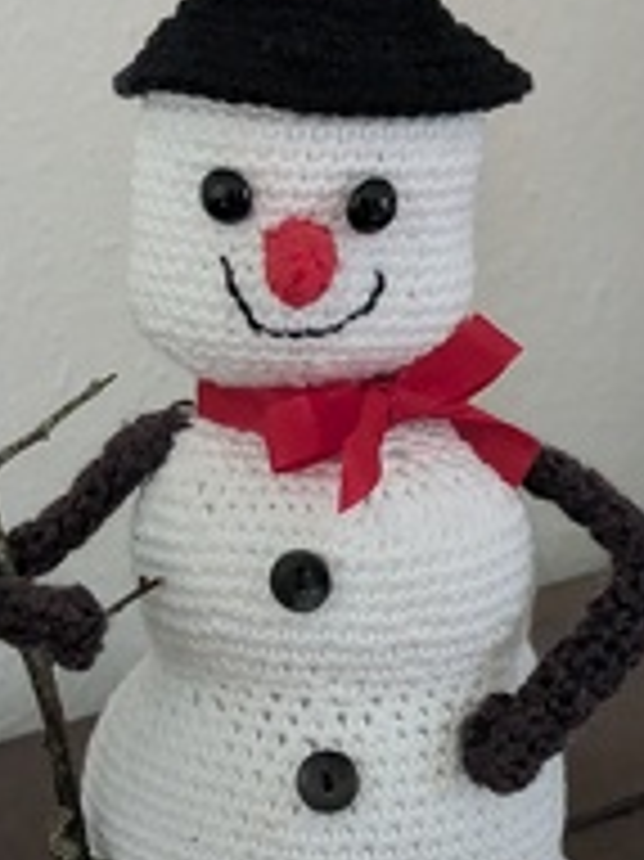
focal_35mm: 66
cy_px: 473
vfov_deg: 29.4
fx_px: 1639
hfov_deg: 22.1
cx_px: 176
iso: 2789
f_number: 1.73
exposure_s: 1/99.9
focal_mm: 4.38
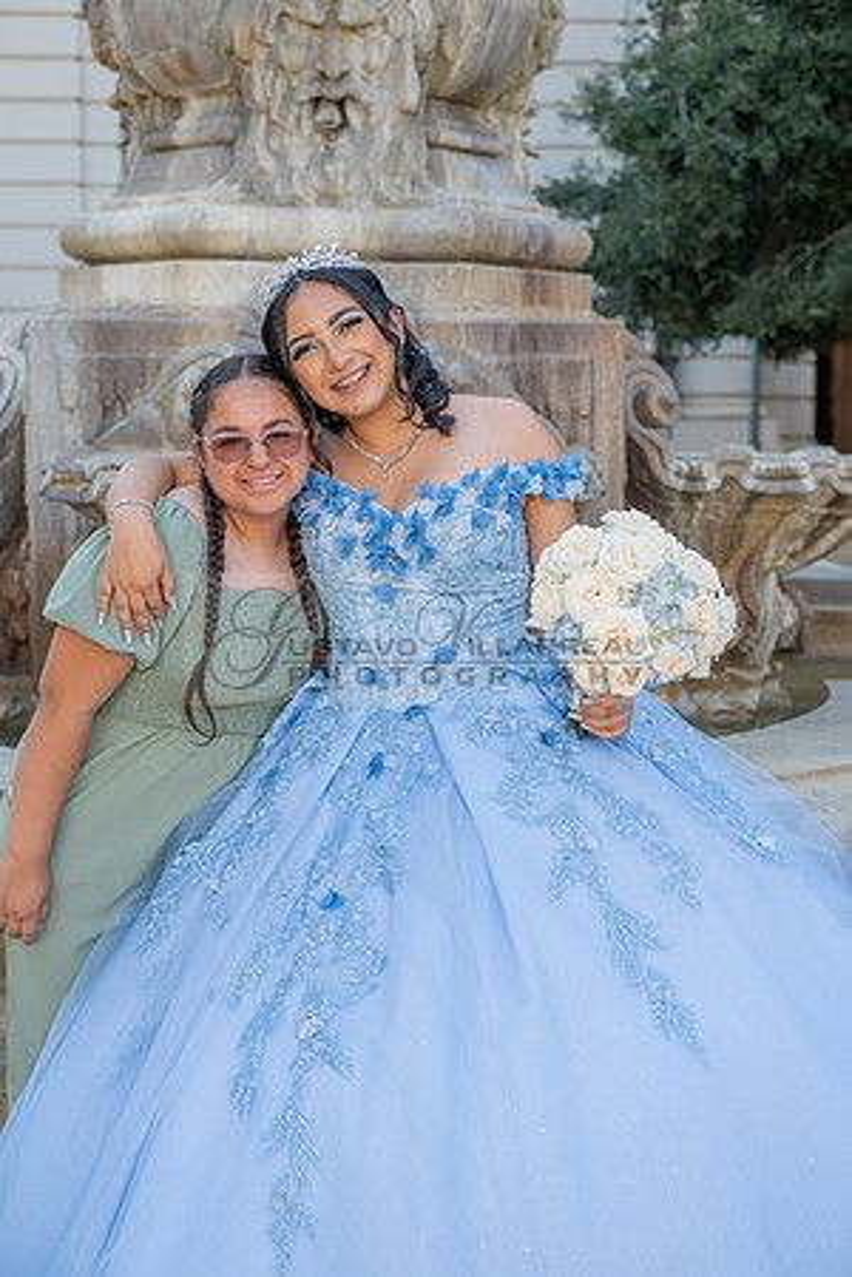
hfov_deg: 24.6
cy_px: 638
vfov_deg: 36.2
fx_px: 1952
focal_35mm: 55
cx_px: 426
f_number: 4
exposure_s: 1/200
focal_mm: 55
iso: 200
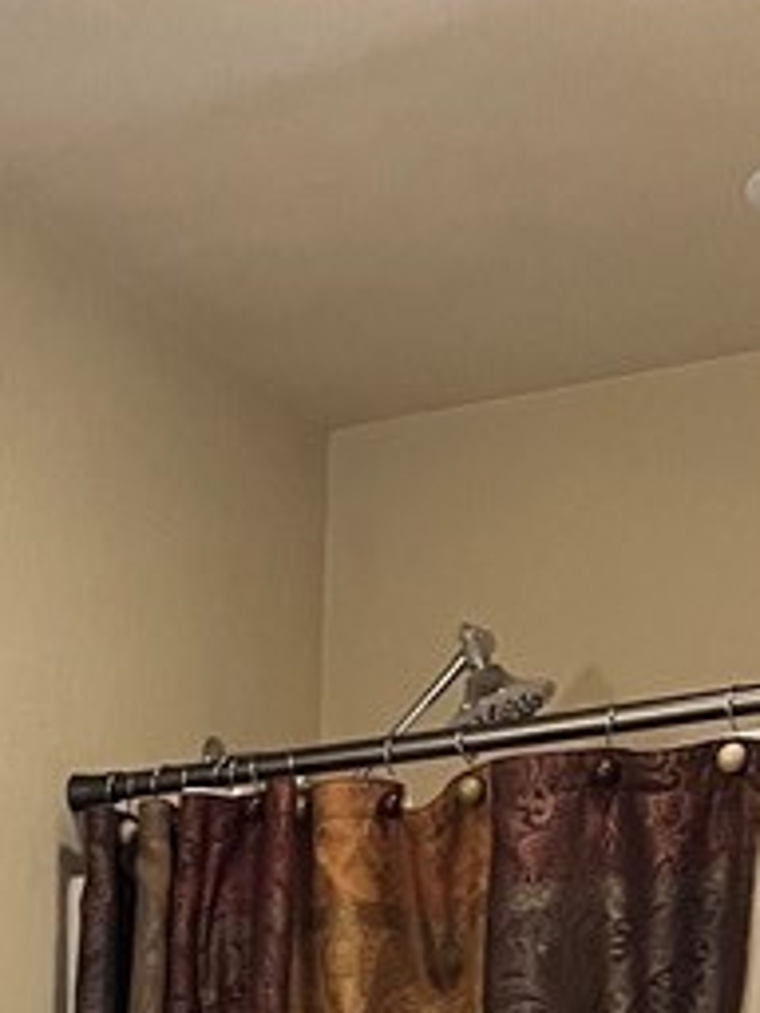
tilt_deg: -10.8
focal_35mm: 104
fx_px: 3044
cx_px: -265
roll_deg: +1.7
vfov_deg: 15.3
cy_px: 1998
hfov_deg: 13.6
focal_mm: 5.7
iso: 160
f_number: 1.5
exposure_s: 1/60
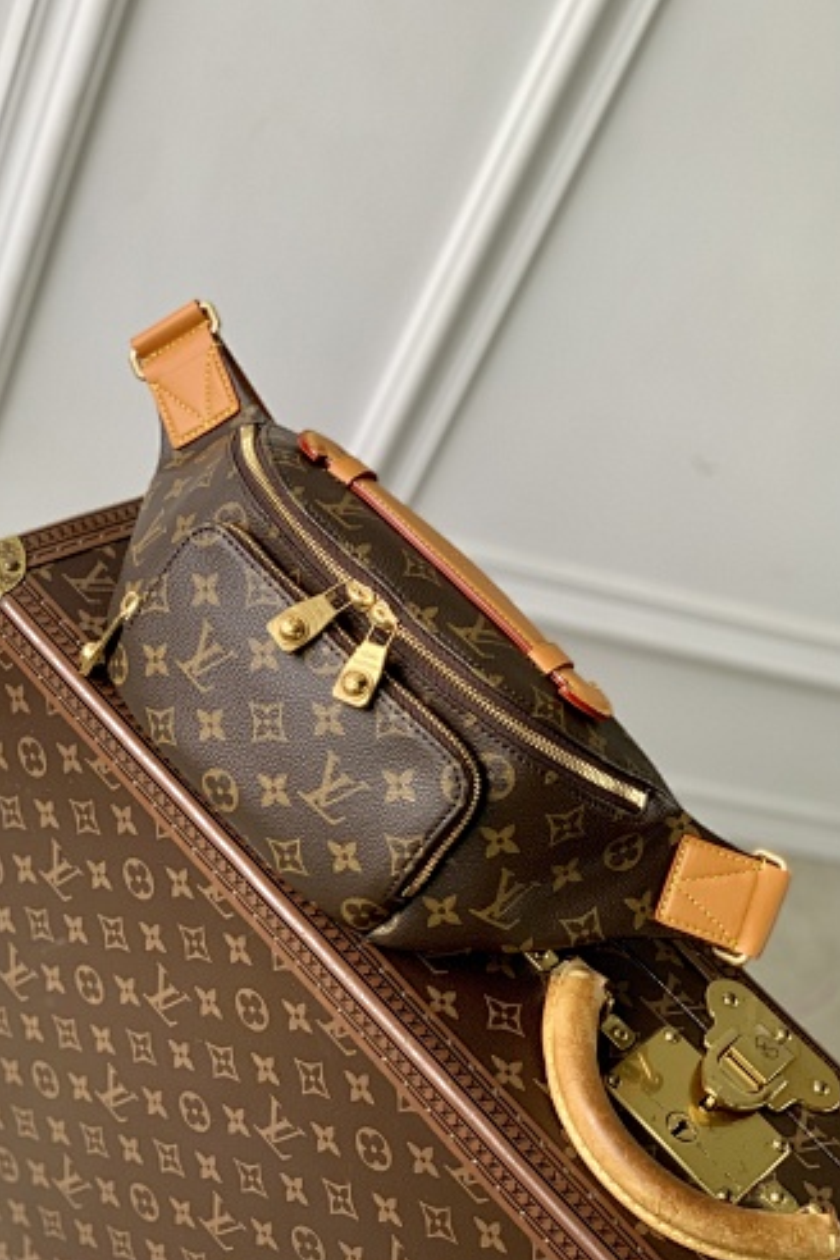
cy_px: 630
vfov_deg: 36.2
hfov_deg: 24.6
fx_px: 1925
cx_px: 414
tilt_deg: -35.8
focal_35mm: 55
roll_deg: -27.5
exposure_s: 1/122
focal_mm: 6
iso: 80
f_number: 2.4
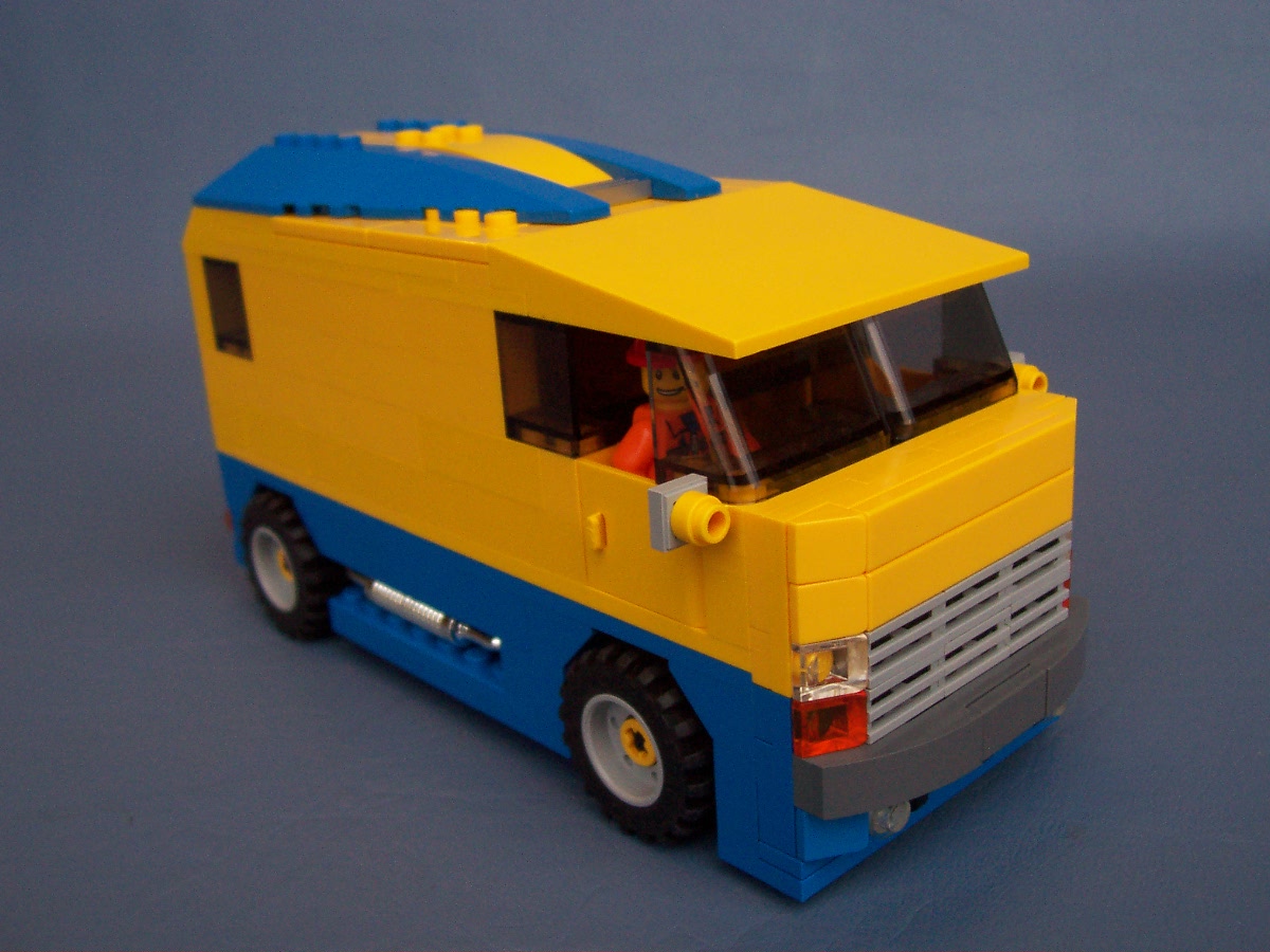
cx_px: 635
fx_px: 1357
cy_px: 476
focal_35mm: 37
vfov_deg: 38.7
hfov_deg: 50.1
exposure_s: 1/30
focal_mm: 5.6
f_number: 2.8
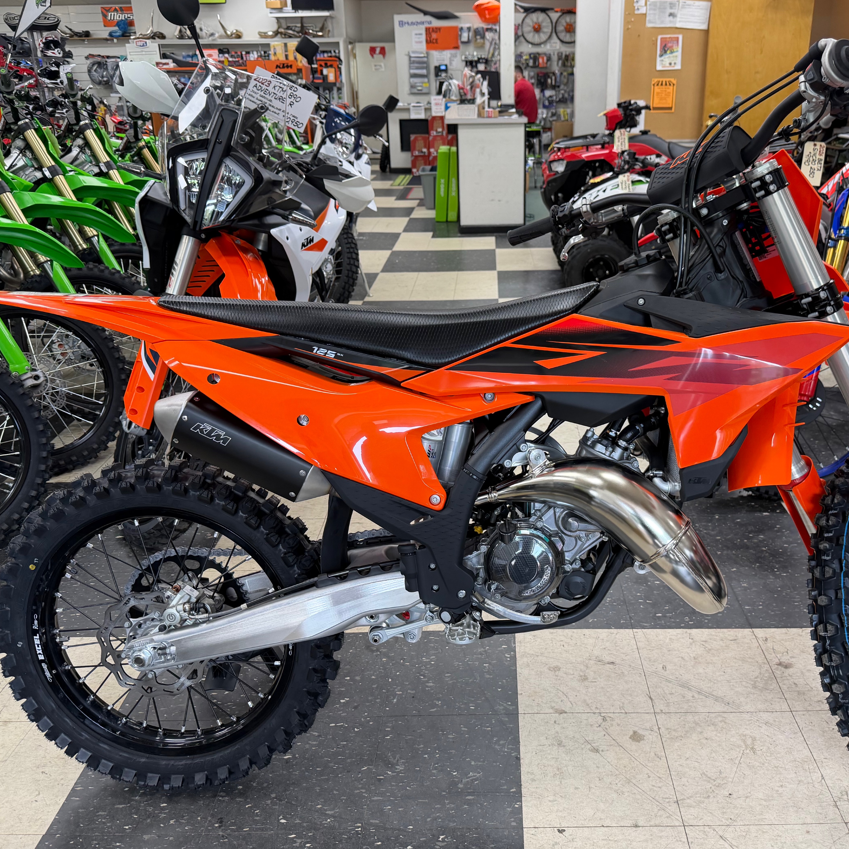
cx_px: 494
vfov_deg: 55.6
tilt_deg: -22.5
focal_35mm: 29
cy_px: 419
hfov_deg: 55.3
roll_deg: +0.4
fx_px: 805
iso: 200
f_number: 1.78
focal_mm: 6.76
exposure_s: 1/120
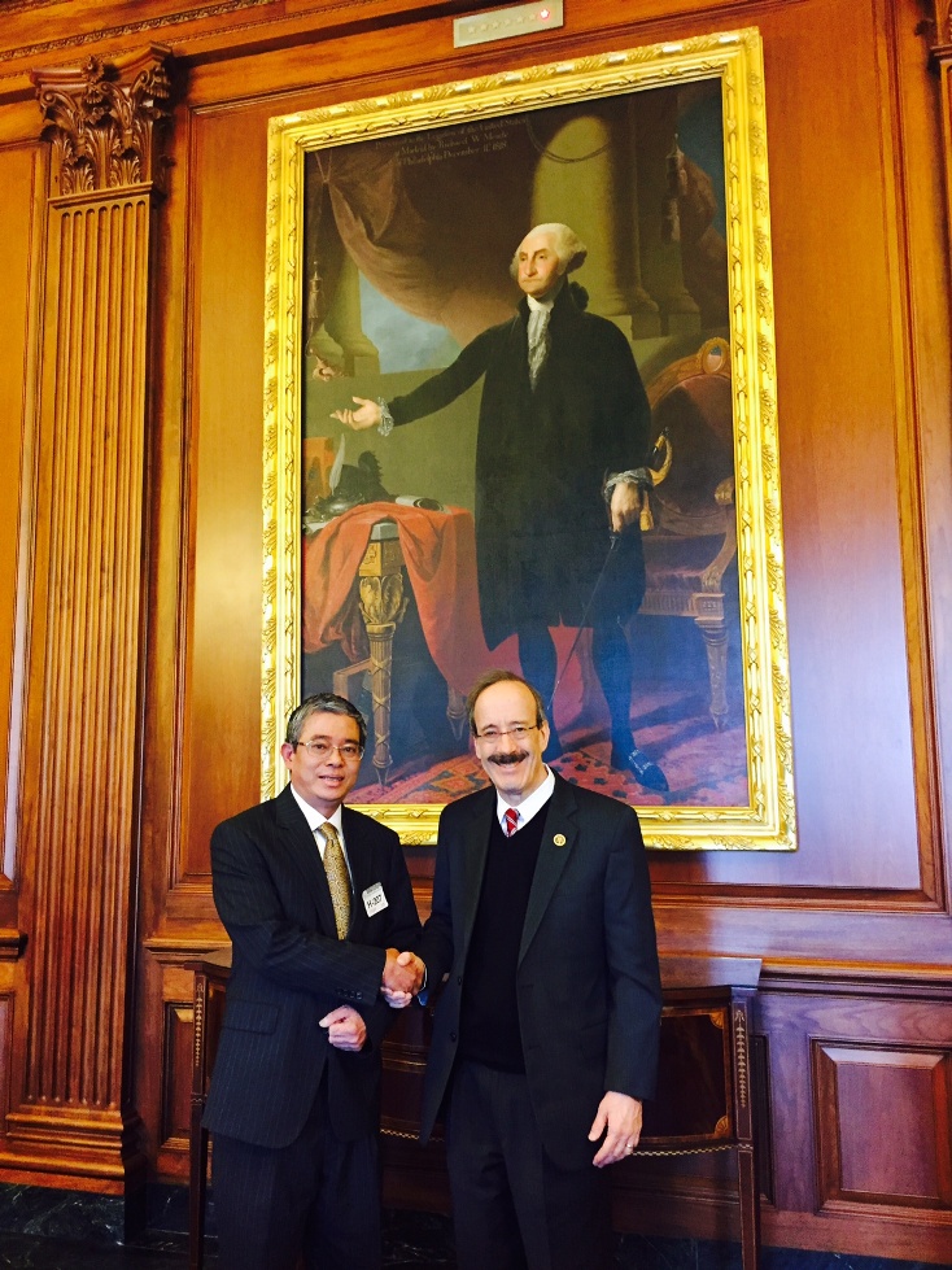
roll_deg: -0.5
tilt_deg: +7.0
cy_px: 635
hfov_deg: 48.2
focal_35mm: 29
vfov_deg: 61.7
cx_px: 476
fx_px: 1064
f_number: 2.2
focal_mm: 4.15
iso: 250
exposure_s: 1/24
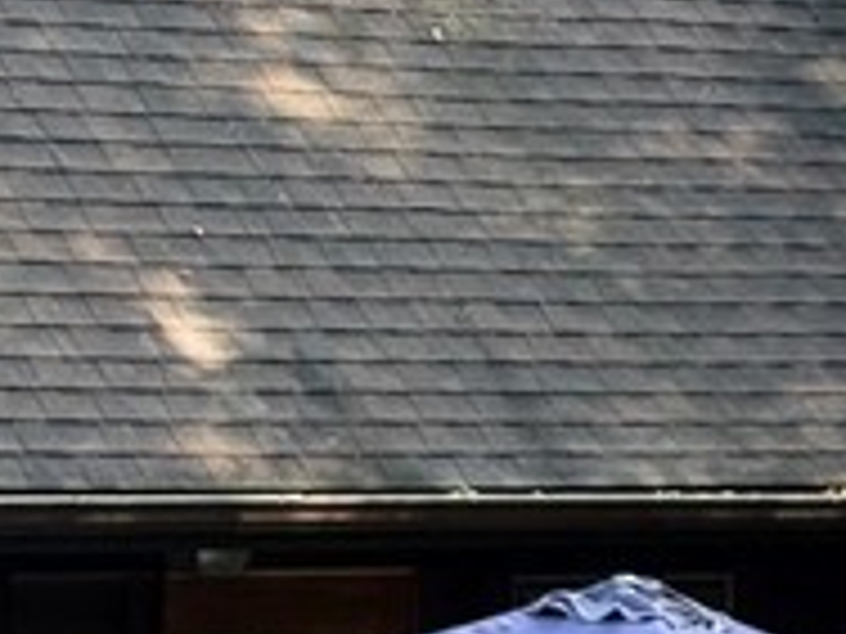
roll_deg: -0.6
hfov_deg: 7.4
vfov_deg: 5.6
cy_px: 800
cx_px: 1431
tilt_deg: -3.6
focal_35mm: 262
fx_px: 6403
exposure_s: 1/210
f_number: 1.78
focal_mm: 6.76
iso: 100
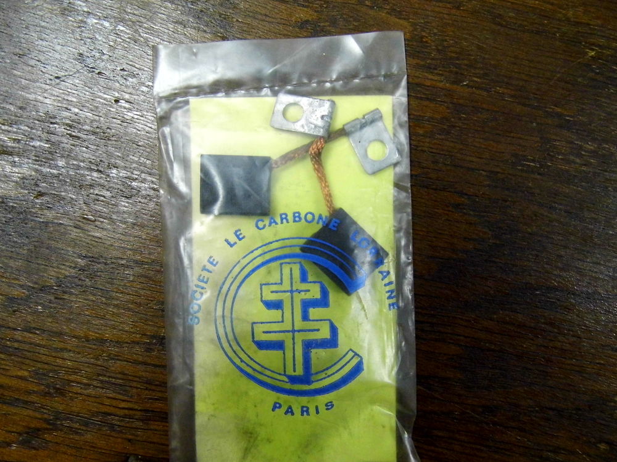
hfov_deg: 61.7
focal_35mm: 29
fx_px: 517
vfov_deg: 48.2
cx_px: 308
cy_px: 231
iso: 400
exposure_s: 1/30
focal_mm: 5.2
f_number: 3.2
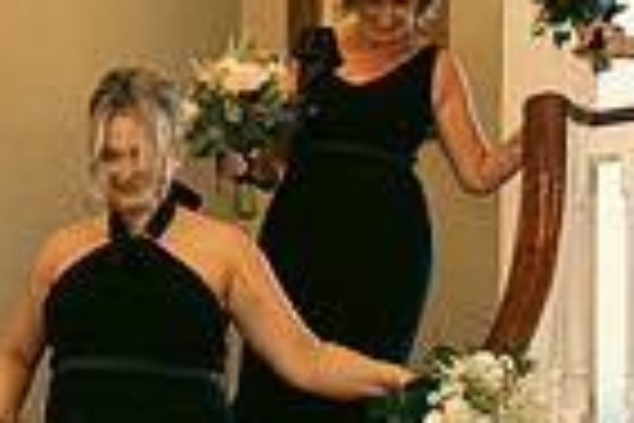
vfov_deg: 13.5
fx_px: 1743
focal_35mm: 99
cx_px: 31
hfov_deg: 20.1
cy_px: 488
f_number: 3.5
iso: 1250
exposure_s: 1/160
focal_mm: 24
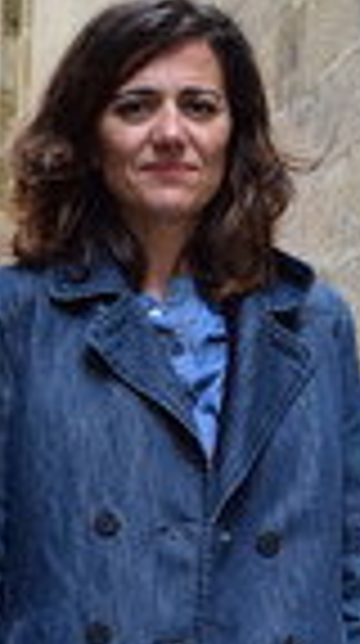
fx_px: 2863
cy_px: 808
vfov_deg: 12.5
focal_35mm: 168
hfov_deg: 7.2
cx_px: 238
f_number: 4.5
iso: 400
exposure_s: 1/80
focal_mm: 34
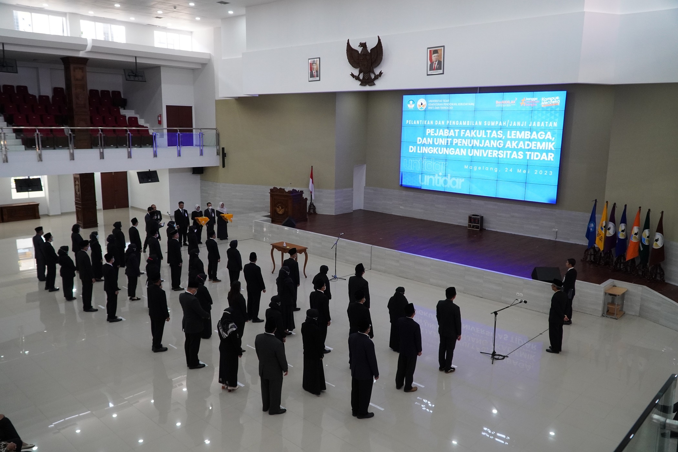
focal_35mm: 27
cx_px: 339
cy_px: 226
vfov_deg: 47.9
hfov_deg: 67.4
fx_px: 508
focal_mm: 18
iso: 1600
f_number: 4
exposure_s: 1/200
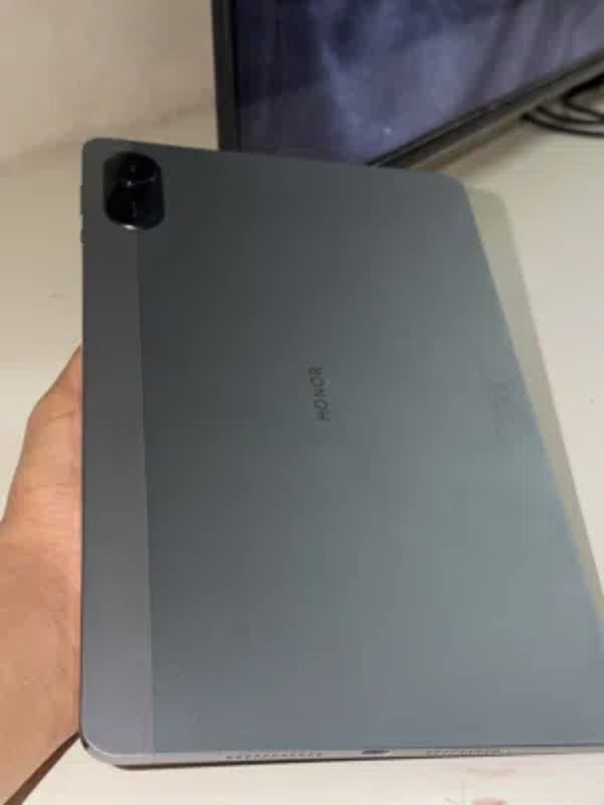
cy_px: 402
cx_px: 302
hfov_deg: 30.3
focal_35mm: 48
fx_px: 1117
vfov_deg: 39.7
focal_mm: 6.76
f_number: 1.78
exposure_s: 1/17
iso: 64
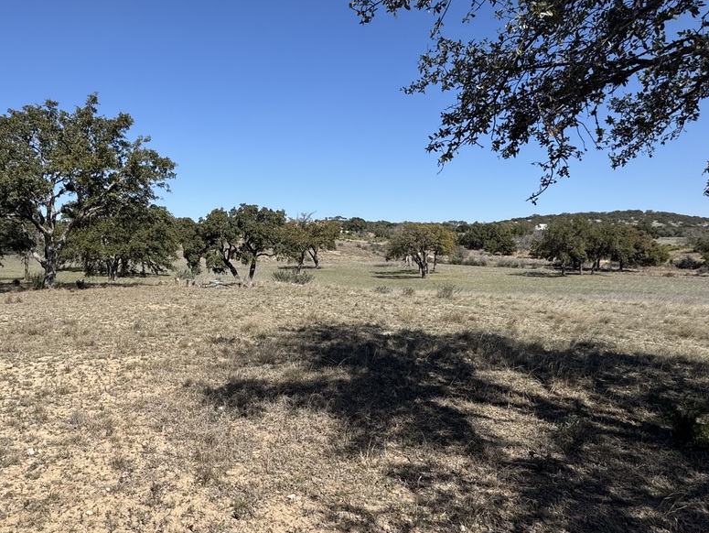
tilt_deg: -1.1
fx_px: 533
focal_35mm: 26
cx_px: 263
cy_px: 272
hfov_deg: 66.2
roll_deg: -1.2
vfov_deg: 53.1
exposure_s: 1/2083
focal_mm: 2.22
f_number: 2.2
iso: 50
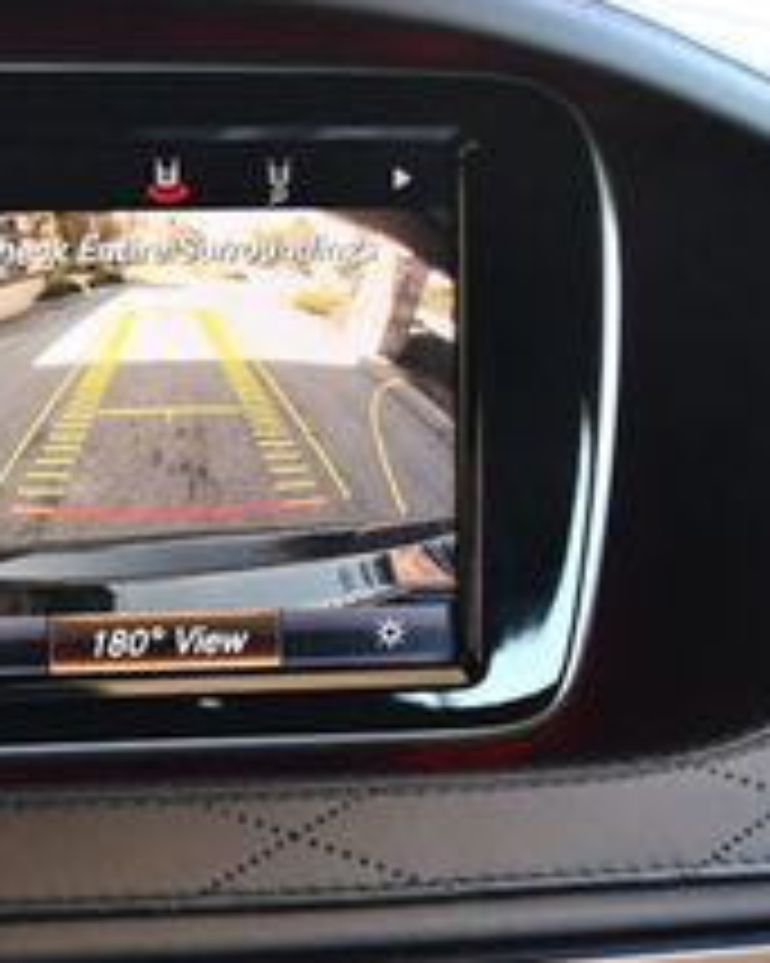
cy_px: 706
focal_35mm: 101
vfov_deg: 18.9
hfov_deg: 14.7
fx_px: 2879
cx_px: -189
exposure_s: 1/200
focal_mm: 18
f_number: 3.5
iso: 800
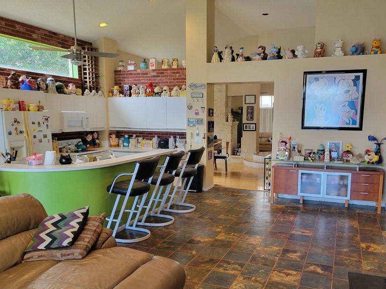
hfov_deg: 58.2
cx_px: 218
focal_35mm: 31
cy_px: 162
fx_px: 346
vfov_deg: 45.3
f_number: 1.8
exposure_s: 1/60
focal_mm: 5.4
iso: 200
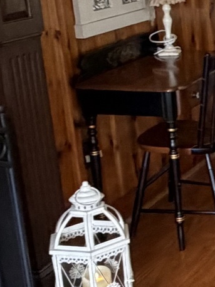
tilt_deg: -14.1
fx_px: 779
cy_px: 104
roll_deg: +1.0
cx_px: 496
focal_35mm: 94
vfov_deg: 20.8
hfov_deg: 12.7
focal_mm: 2.22
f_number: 2.2
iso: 400
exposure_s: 1/60
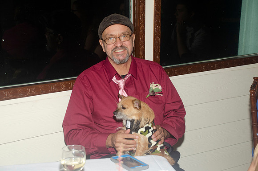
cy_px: 86
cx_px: 129
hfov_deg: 28.1
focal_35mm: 72
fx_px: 515
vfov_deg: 18.8
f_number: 5.6
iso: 400
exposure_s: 1/60
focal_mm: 48
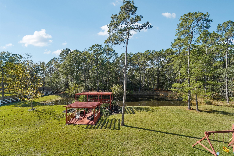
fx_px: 91
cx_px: 117
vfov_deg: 81.2
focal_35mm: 14
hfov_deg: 104.3
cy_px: 78
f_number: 8
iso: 500
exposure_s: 1/640
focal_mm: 14
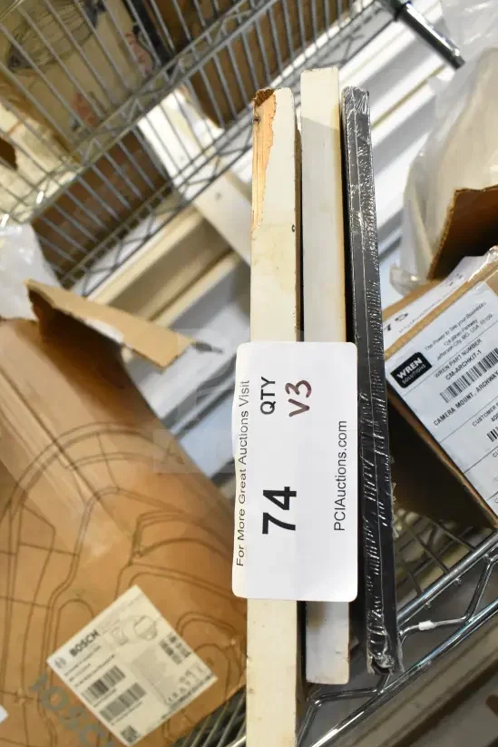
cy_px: 401
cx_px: 255
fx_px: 622
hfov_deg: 43.6
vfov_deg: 61.9
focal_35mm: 30
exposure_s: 1/160
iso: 6400
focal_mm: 18
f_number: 6.3
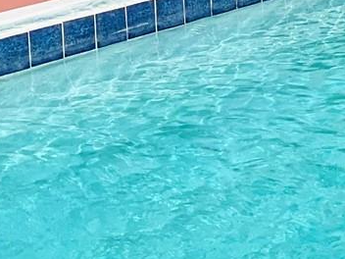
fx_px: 1316
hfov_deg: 13.2
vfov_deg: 11.0
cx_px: 661
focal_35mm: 132
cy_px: -74
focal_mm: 3
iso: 16
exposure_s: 1/2667
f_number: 1.8
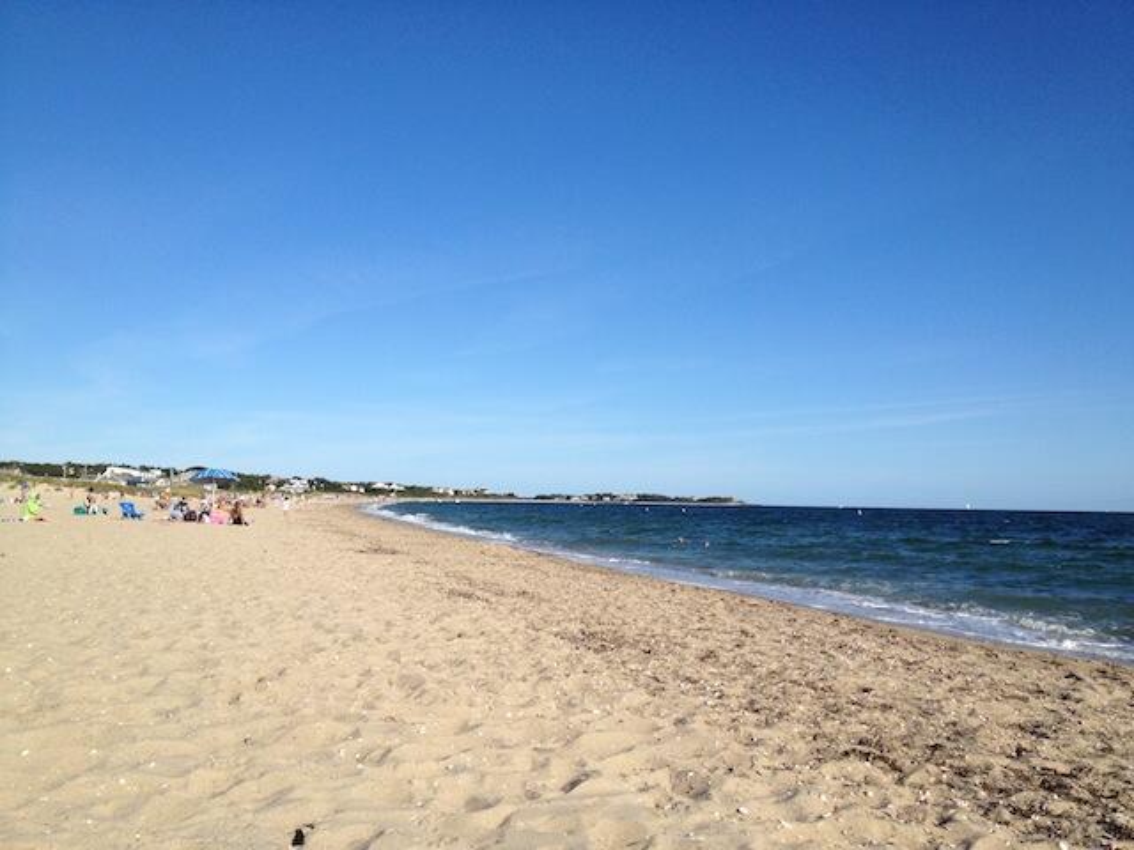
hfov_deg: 52.6
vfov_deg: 40.7
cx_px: 567
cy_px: 425
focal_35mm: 35
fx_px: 1147
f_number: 2.4
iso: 64
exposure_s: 1/2513
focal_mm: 4.28
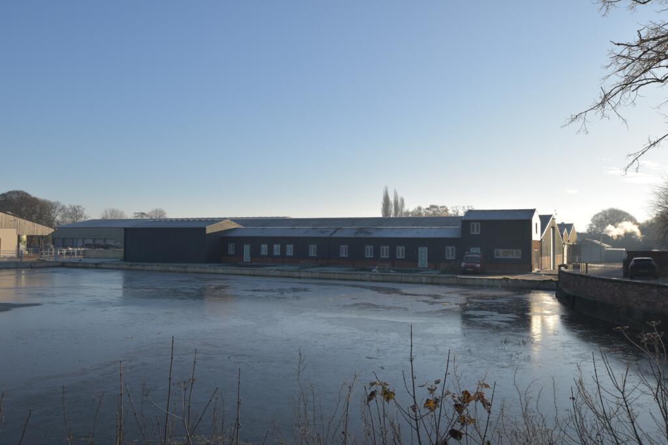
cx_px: 334
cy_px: 222
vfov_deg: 43.6
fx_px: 557
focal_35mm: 30
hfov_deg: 61.9
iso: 200
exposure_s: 1/350
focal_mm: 20
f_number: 9.5
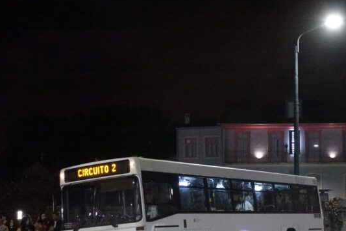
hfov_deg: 28.0
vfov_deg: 18.9
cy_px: 152
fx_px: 692
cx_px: 194
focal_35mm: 72
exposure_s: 1/60
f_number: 3.2
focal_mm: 18.21
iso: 8000
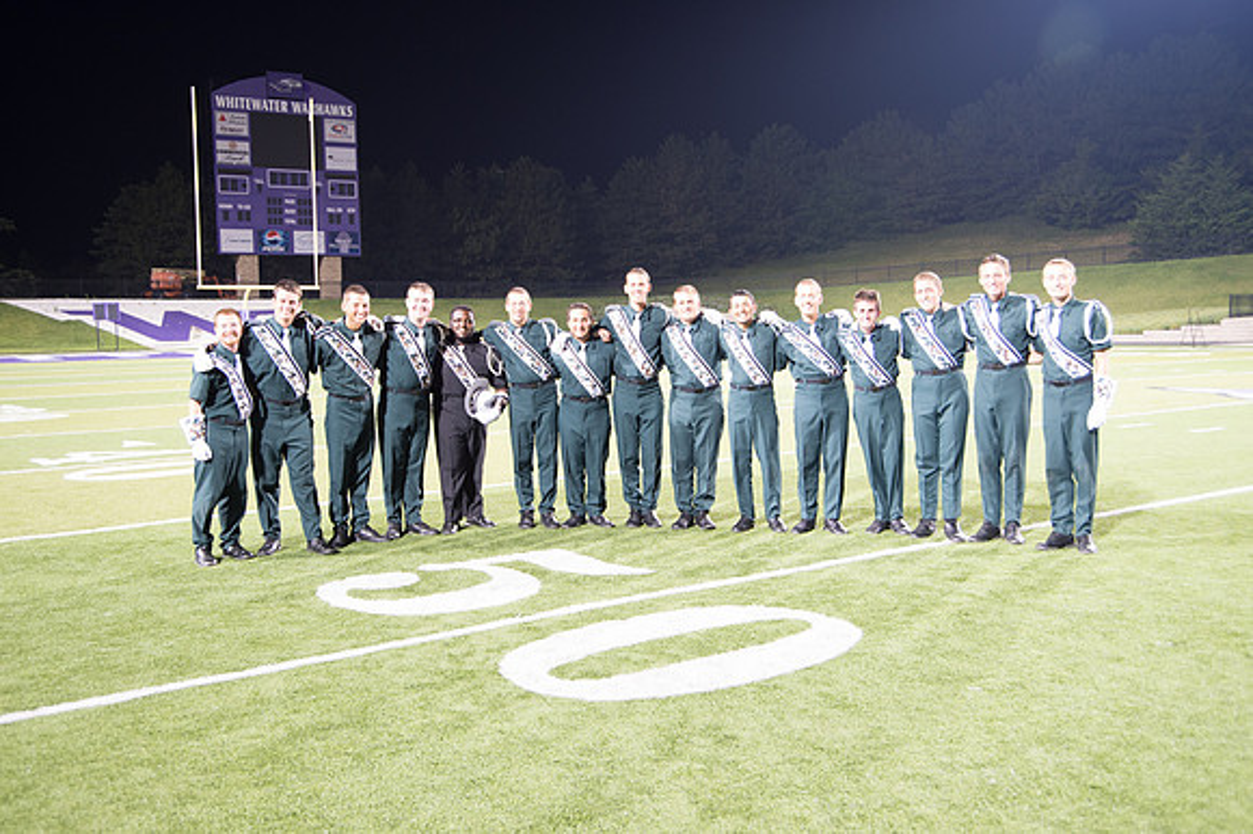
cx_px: 626
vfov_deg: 37.8
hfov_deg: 54.5
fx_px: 1217
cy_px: 417
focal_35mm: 35
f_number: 5
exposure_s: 1/13
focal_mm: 35
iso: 1000
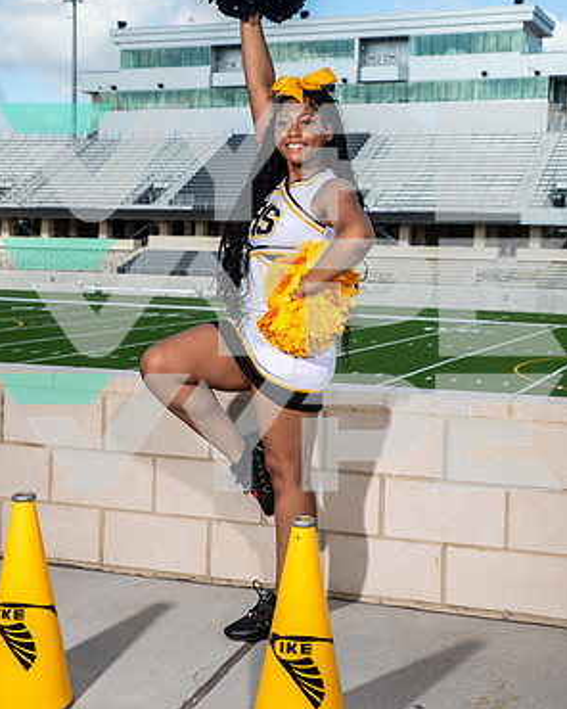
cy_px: 299
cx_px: 284
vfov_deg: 33.0
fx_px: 1196
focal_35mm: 57
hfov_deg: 26.7
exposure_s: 1/320
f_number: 7.1
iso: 100
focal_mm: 50
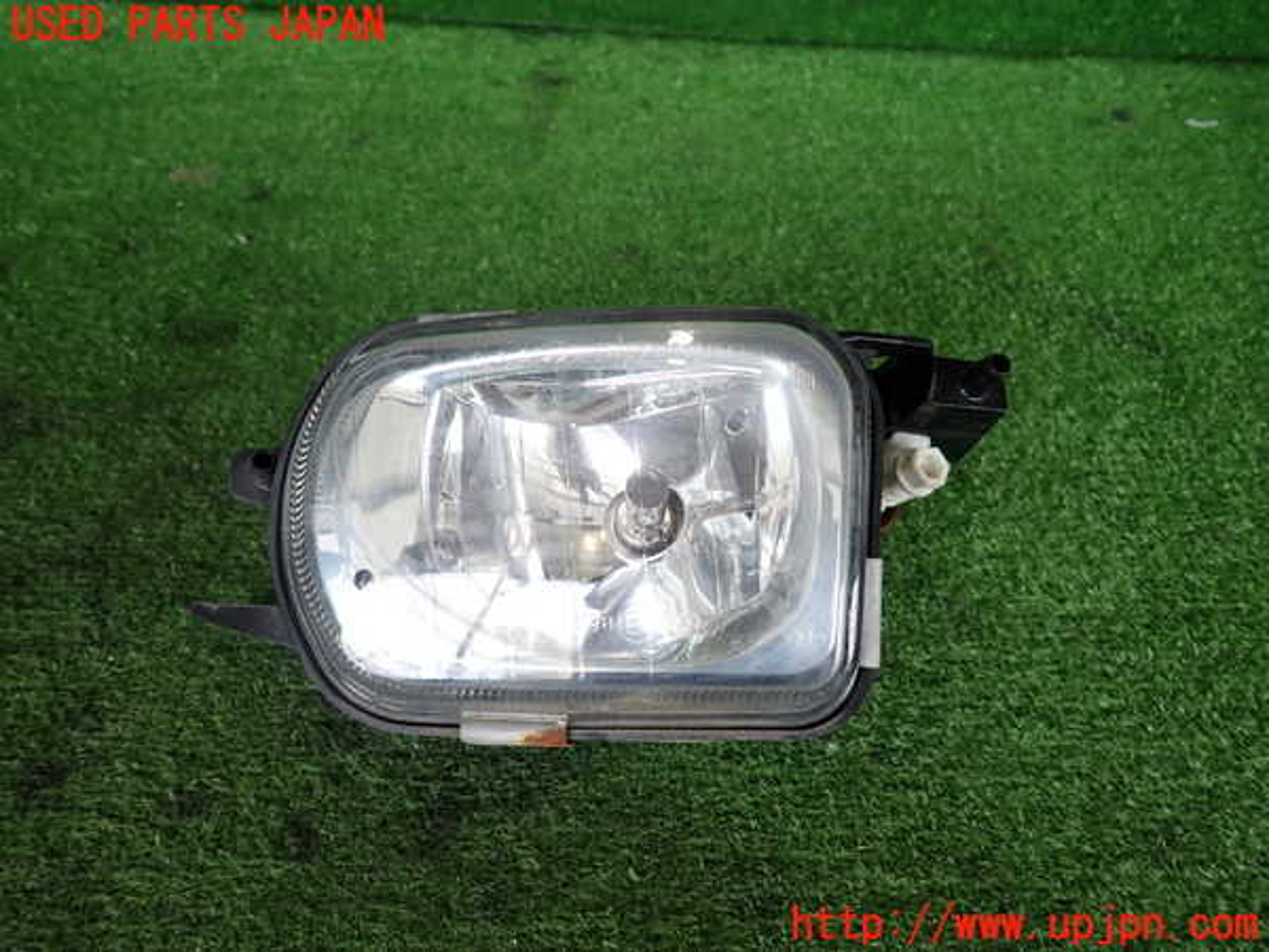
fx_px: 916
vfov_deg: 54.9
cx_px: 634
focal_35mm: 25
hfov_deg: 69.4
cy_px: 476
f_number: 2
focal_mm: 4.5
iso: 125
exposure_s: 1/125
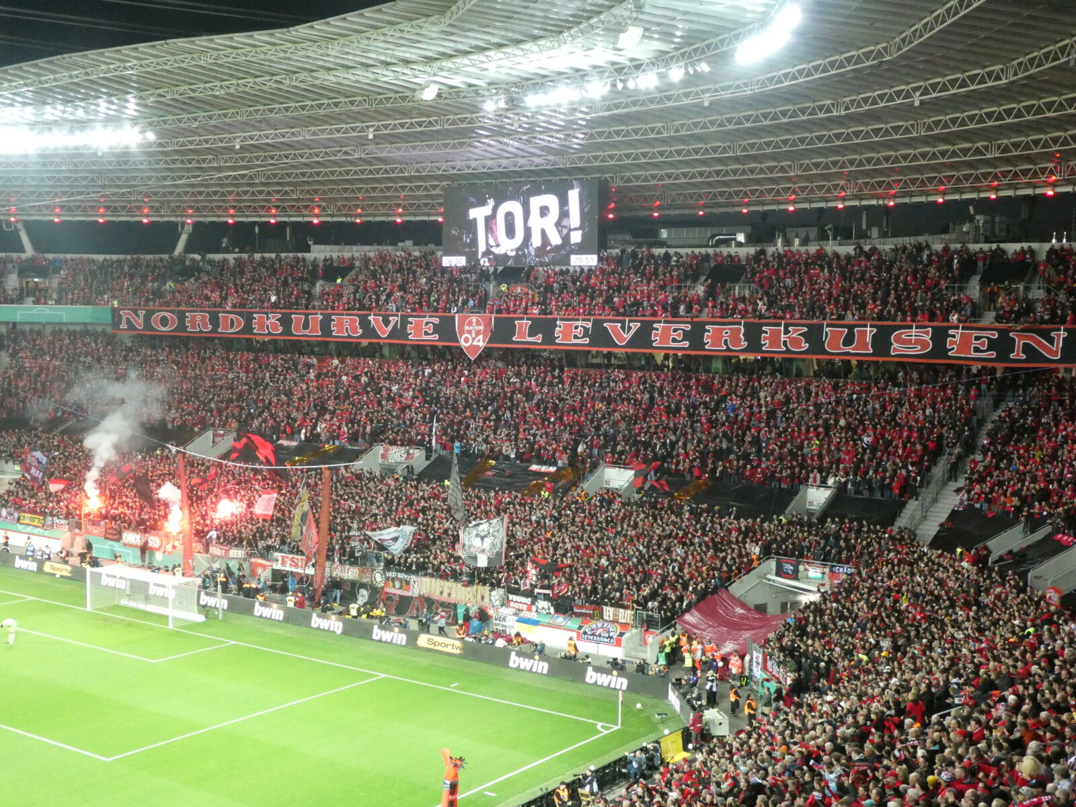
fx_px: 1368
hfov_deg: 42.9
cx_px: 538
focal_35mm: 44
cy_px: 404
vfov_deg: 32.9
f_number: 3.9
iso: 1000
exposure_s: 1/80
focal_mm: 7.8
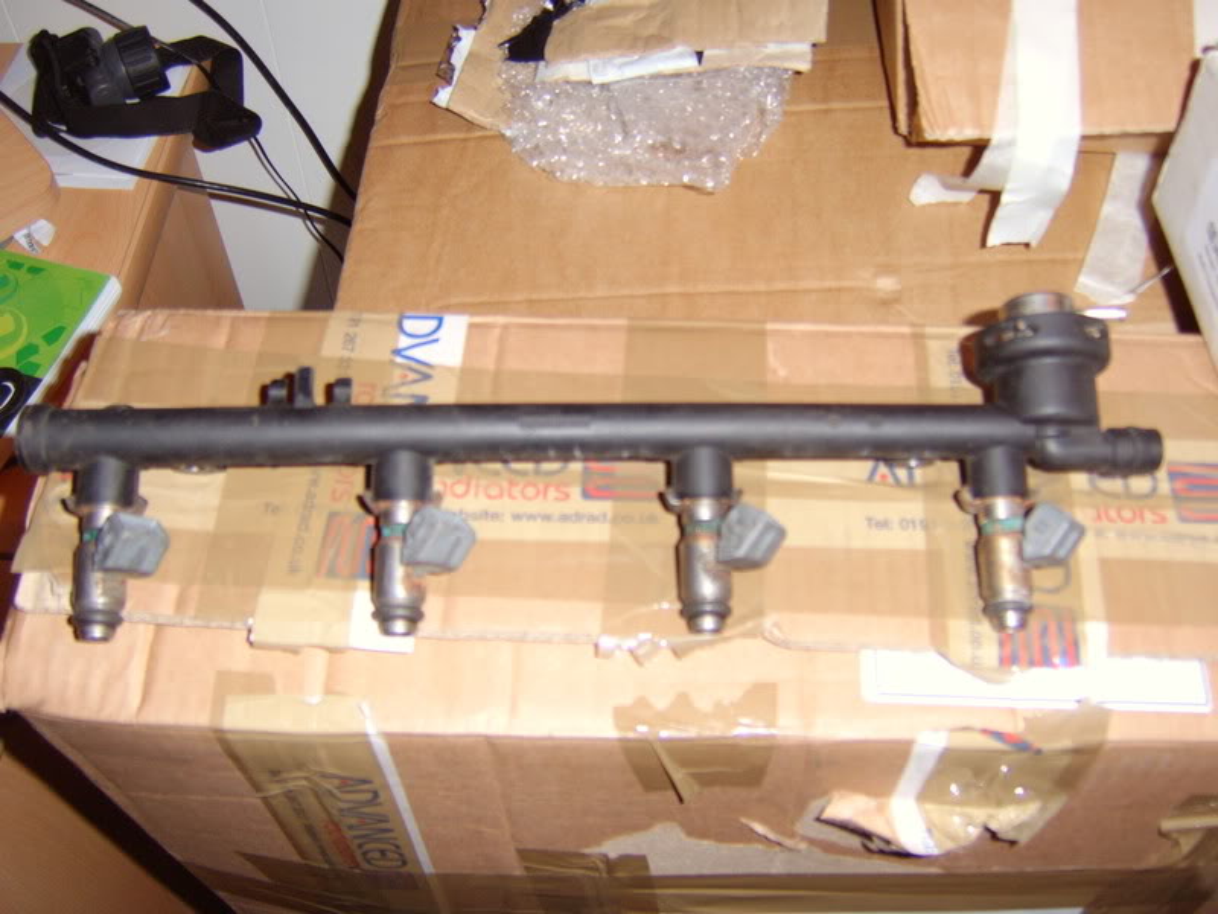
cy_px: 457
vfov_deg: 45.4
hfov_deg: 58.4
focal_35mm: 31
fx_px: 1091
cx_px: 609
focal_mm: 8.13
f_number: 2.7
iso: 141
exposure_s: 1/30
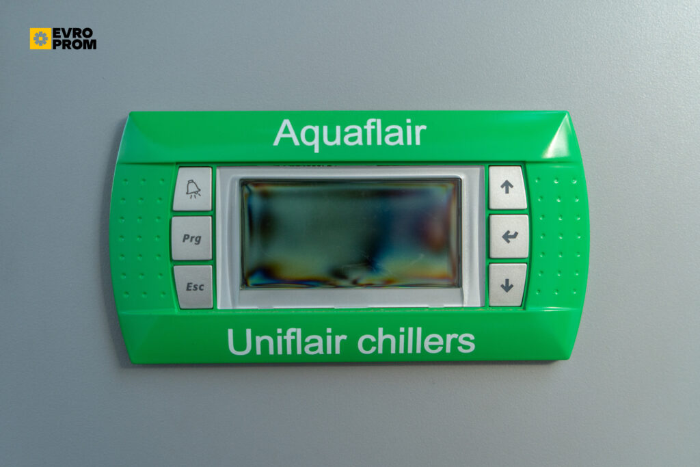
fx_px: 856
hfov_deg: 44.5
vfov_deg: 30.5
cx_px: 350
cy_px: 234
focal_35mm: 44
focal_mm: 44
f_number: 5
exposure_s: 1/125
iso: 400
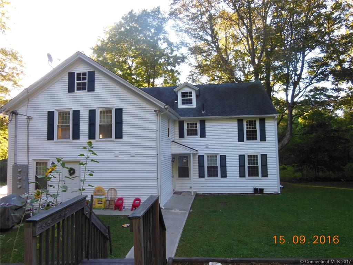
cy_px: 132
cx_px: 176
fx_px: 255
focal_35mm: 25
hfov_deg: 69.4
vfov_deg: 54.9
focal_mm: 4.5
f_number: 3.5
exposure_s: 1/60
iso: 125
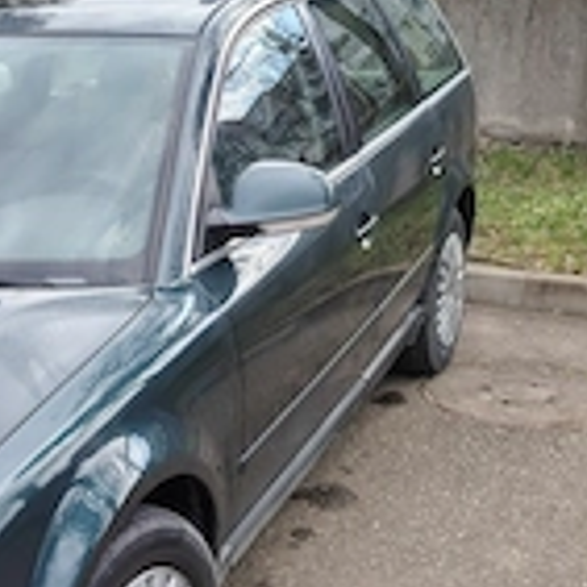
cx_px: 117
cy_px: 445
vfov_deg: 28.2
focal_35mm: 60
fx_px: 1151
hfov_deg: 28.0
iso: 100
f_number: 1.75
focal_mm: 5.25
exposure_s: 1/329
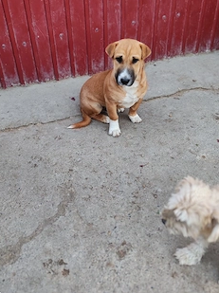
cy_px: 125
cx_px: 82
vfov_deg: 52.5
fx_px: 296
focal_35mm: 35
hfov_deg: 40.3
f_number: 2.4
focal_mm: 6.12
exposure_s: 1/100
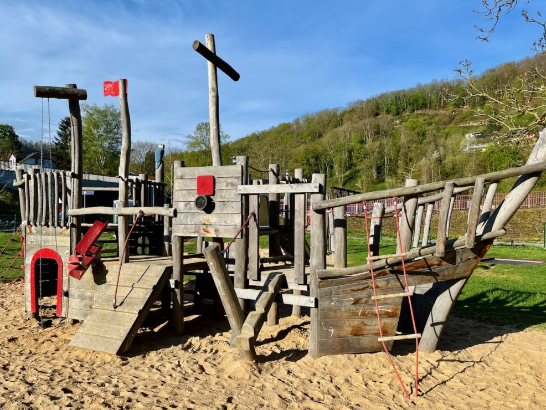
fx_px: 426
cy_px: 212
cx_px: 265
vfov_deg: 51.4
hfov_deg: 65.3
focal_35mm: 27
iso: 50
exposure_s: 1/2967
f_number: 1.6
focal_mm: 5.1
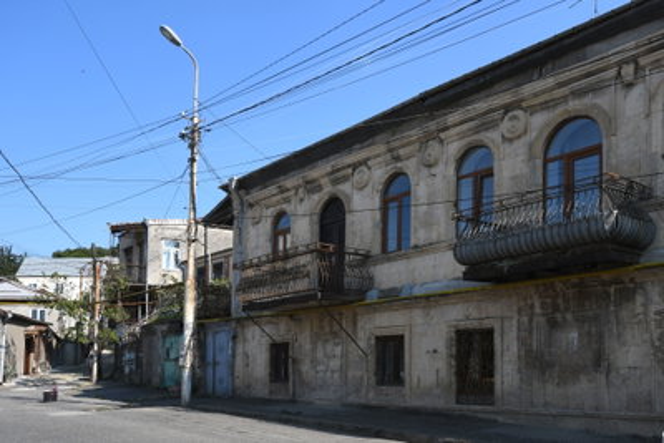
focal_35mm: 30
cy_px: 222
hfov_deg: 61.9
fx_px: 554
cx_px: 332
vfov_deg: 43.6
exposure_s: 1/200
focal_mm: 20
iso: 100
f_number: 8
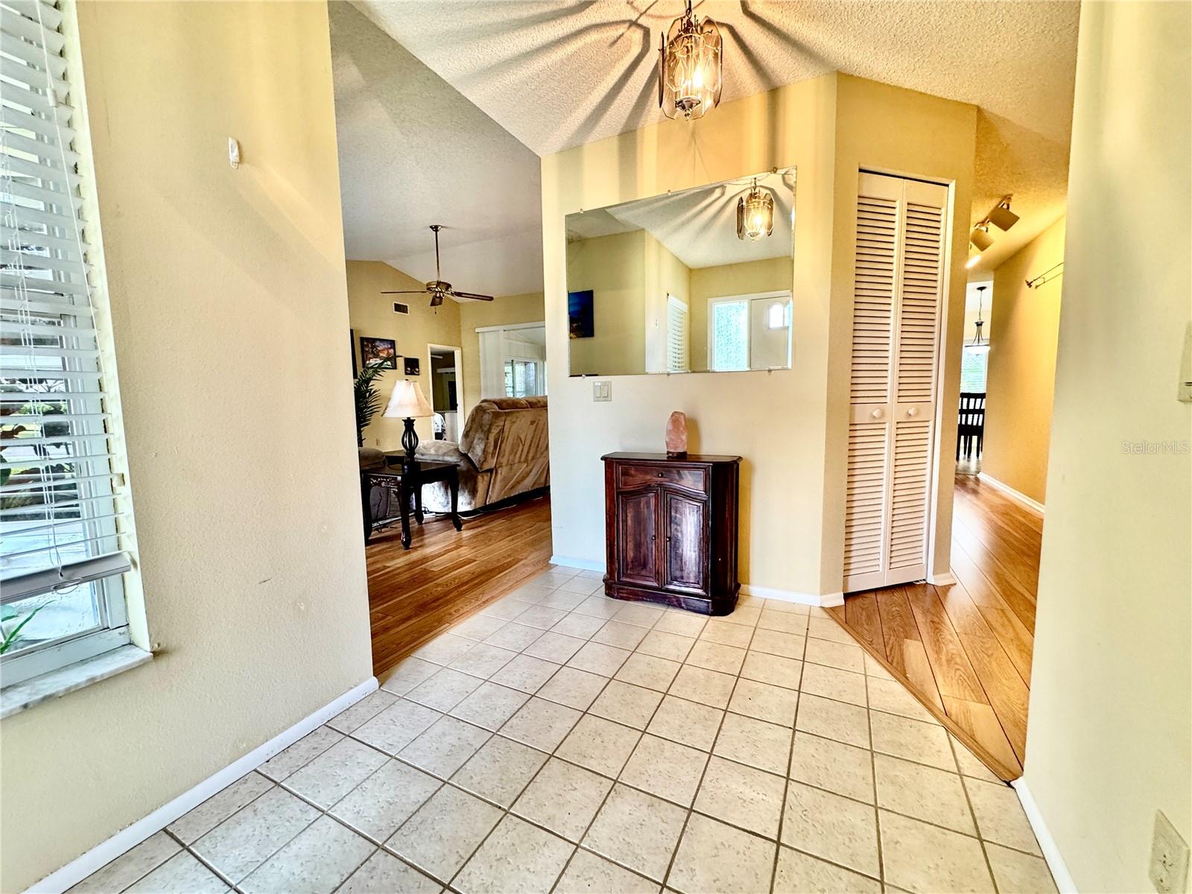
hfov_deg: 102.1
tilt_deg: -6.1
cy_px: 447
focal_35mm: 14
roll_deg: +1.1
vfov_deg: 85.7
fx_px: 482
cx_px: 596
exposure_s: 1/60
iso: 250
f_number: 2.2
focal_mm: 2.22
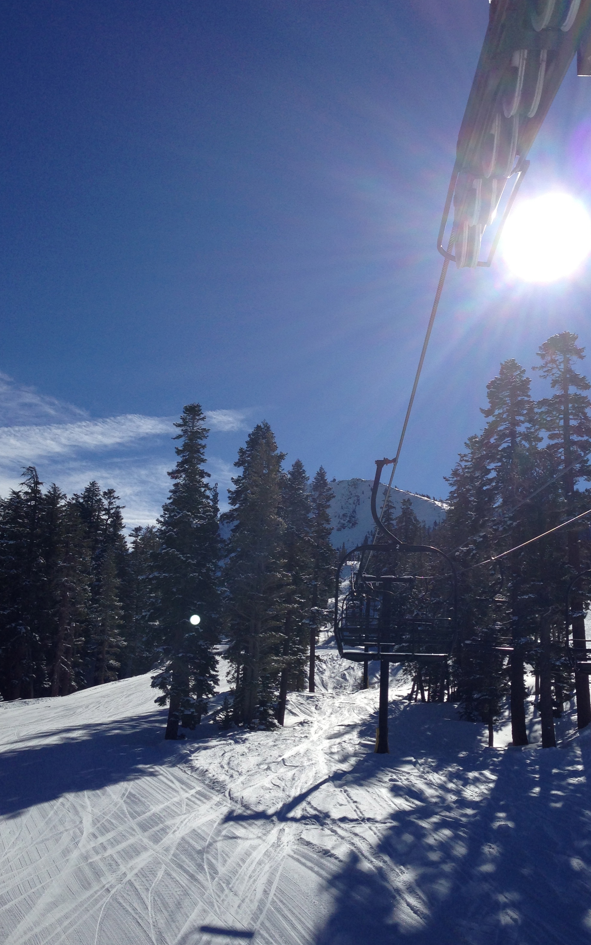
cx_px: 357
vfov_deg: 50.4
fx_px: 1005
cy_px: 465
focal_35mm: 39
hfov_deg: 32.7
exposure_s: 1/4926
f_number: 2.4
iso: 50
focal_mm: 4.13
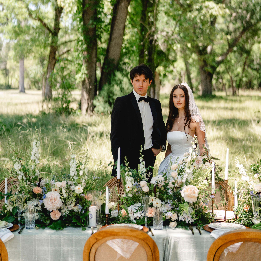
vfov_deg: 22.7
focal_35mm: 76
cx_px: 140
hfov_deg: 22.8
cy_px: 92
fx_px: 648
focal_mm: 50
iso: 100
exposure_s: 1/8000
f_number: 1.6
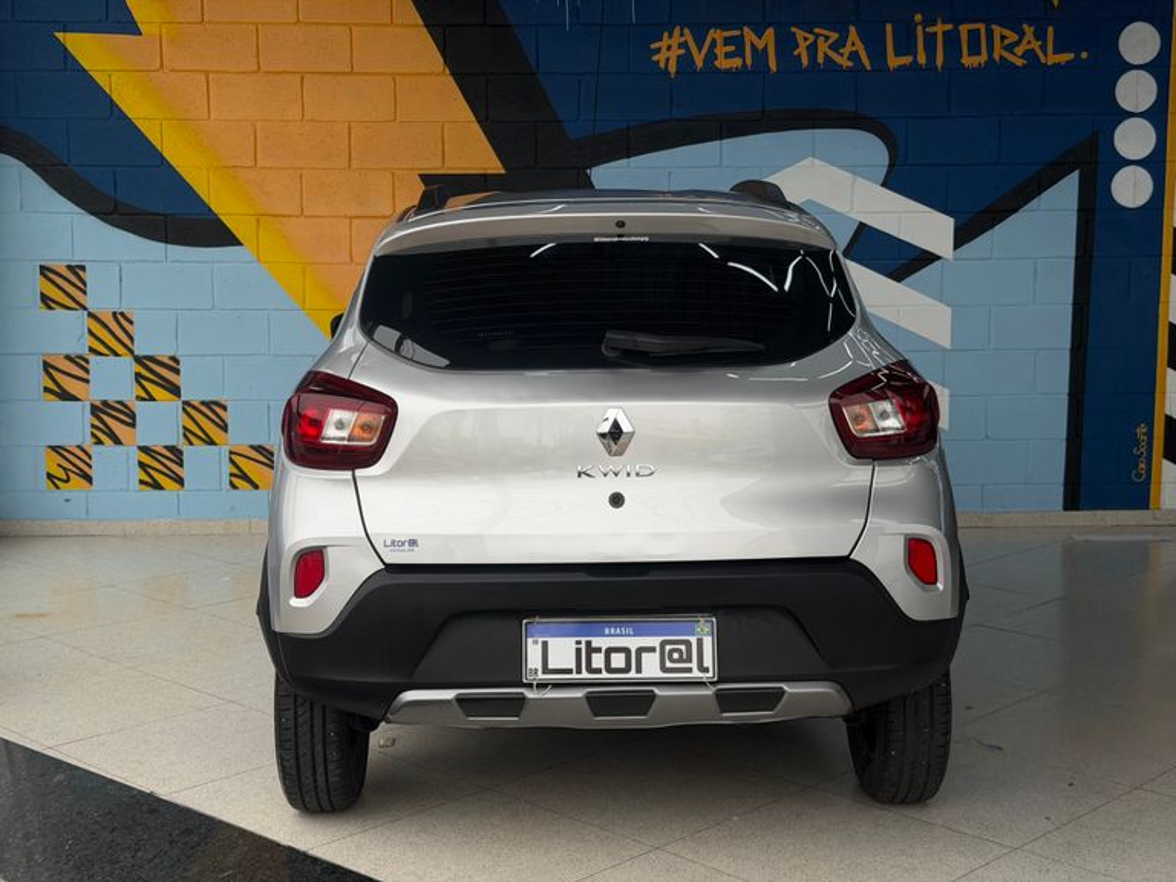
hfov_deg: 39.7
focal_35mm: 48
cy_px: 441
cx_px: 588
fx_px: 1631
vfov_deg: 30.3
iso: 64
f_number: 1.78
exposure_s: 1/1000
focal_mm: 6.76
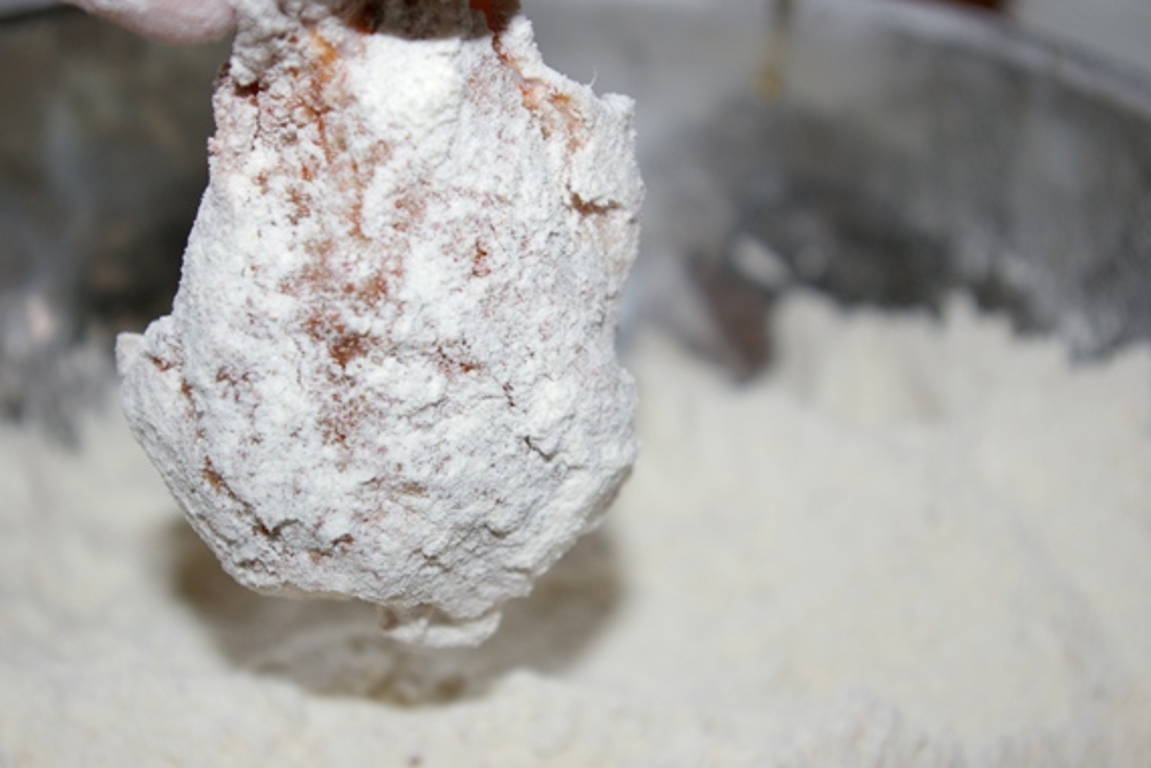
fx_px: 1776
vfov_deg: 24.4
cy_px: 352
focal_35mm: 56
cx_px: 539
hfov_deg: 35.9
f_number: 4
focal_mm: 33
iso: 200
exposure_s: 1/180
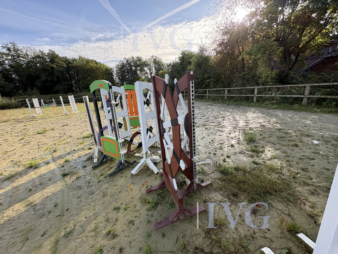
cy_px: 127
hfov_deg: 102.1
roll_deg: +4.1
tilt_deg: -10.8
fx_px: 137
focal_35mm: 14
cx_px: 169
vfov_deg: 85.7
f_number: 2.2
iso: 50
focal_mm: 2.22
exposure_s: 1/397
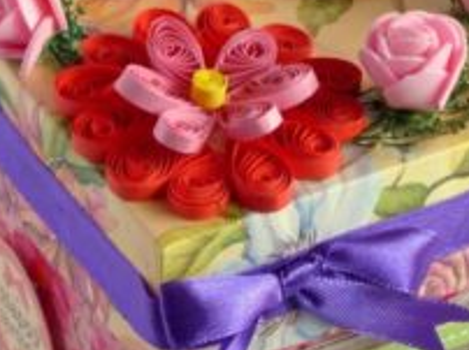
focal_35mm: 309
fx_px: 4182
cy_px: 269
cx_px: 325
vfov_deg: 4.8
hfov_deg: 6.4
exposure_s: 1/100
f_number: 4.5
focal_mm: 18.7
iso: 200
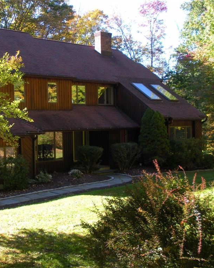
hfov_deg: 31.4
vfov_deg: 39.6
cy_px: 134
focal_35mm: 47
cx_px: 48
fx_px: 372
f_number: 3.5
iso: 64
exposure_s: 1/73.5
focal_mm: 6.3
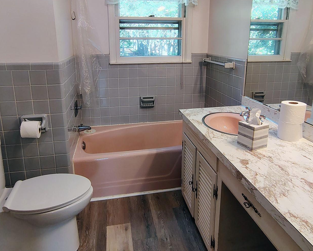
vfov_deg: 54.3
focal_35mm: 26
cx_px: 162
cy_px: 95
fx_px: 241
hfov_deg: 66.0
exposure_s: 1/60
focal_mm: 2.13
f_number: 2.2
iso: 298
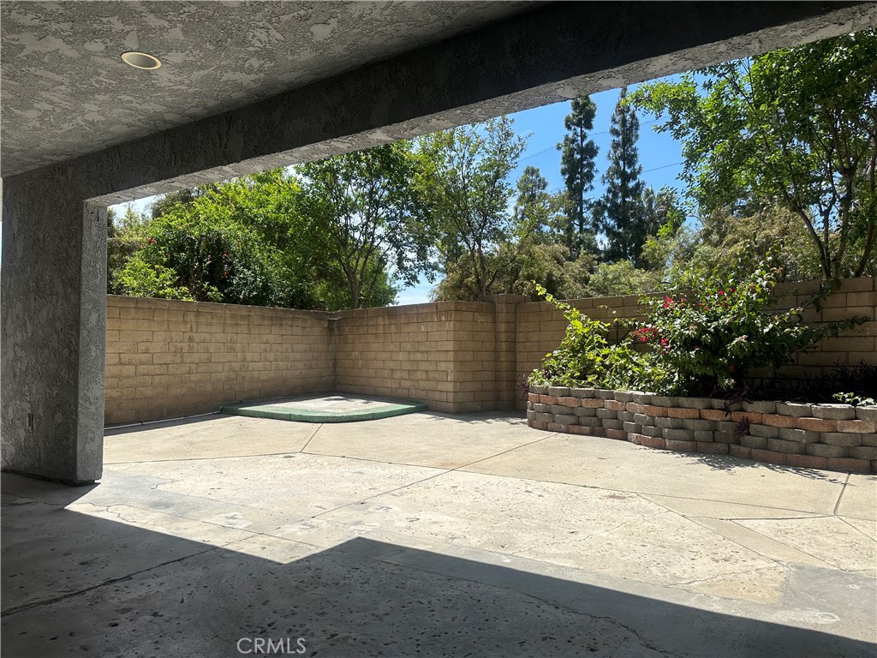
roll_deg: -0.2
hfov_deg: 71.6
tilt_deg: +4.2
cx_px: 438
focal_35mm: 24
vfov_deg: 56.8
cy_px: 329
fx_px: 608
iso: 80
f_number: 1.78
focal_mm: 6.86
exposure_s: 1/4762
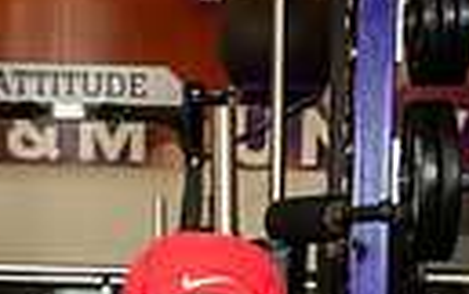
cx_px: 193
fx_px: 2176
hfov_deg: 12.3
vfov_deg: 7.2
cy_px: 733
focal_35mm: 170
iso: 800
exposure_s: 1/250
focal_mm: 48
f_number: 7.1
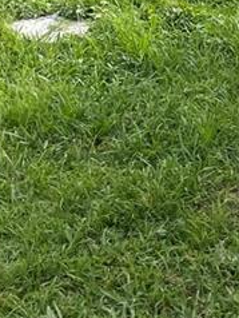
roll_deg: +0.2
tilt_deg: -4.4
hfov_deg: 11.2
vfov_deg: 13.2
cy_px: -293
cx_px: 8
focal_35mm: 131
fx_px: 1204
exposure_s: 1/4651
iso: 32
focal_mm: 4.2
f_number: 1.6
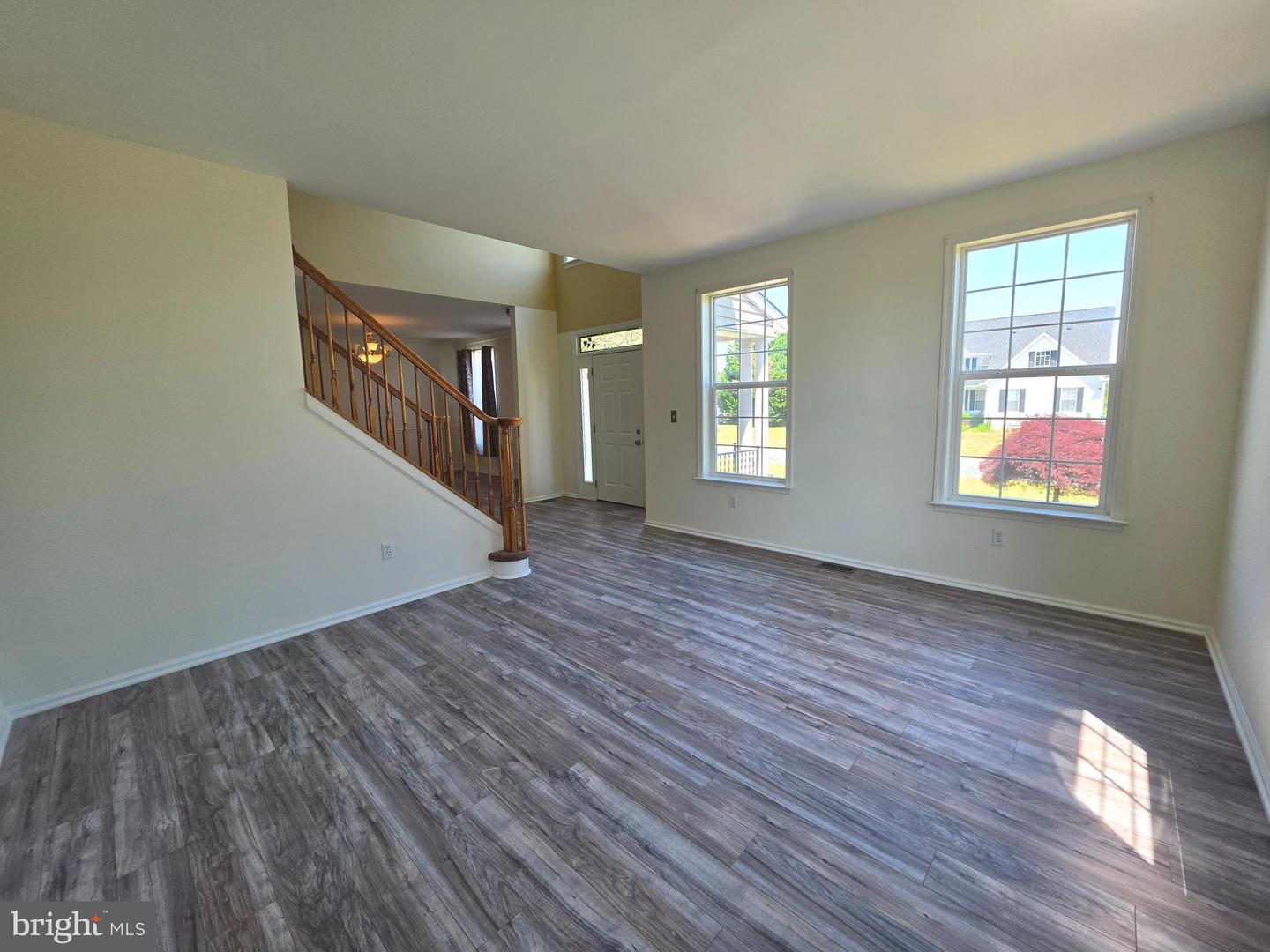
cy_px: 476
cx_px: 635
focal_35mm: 13
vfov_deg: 89.9
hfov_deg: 106.2
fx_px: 477
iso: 32
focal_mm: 2.2
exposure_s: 1/291
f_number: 1.9
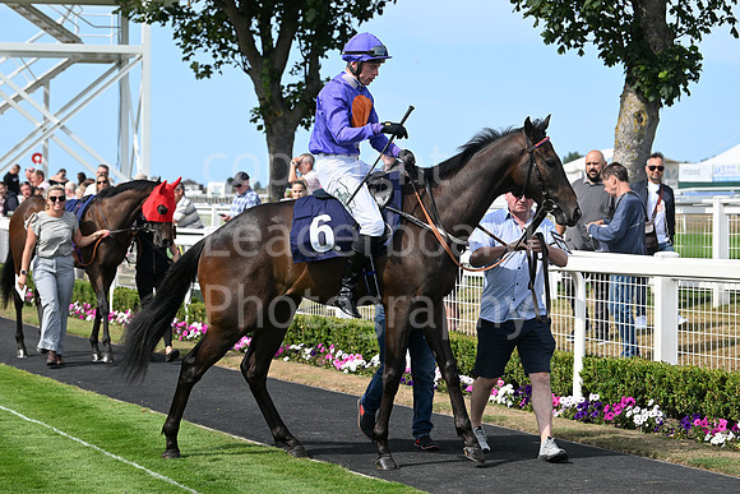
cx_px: 370
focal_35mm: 98
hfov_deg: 20.8
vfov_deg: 14.0
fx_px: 2015
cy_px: 247
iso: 400
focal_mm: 98
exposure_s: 1/2000
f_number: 5.6
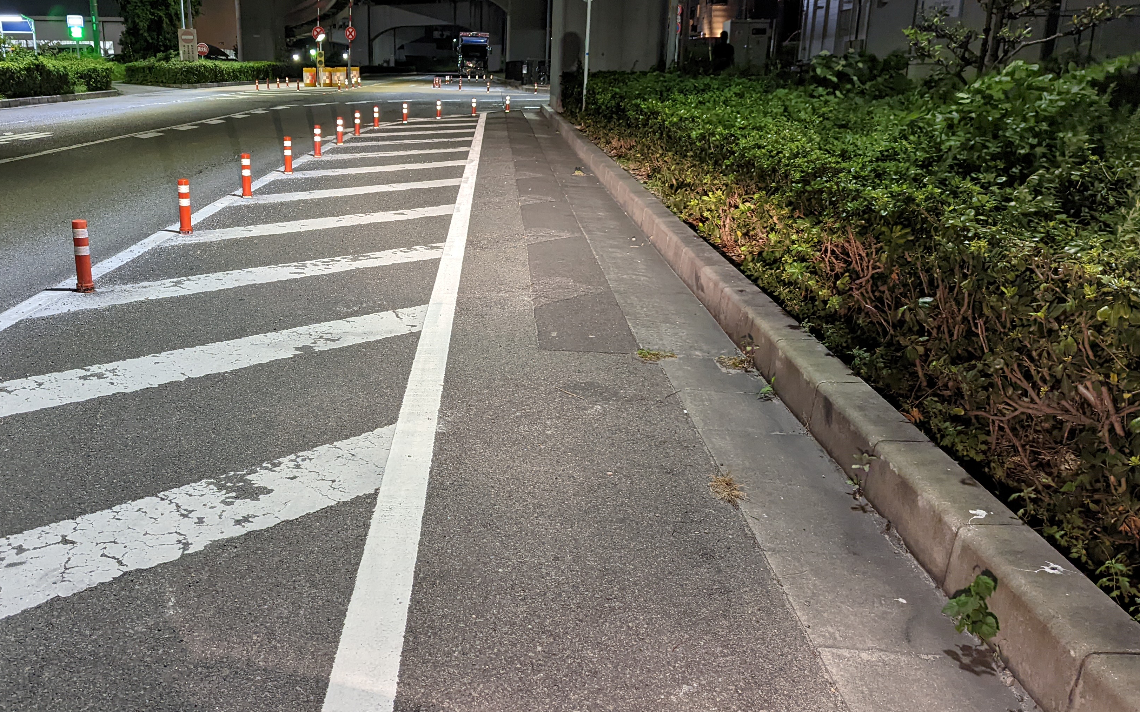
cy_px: 351
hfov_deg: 59.1
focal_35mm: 32
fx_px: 994
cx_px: 453
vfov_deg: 39.4
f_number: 1.85
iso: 1250
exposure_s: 1/84.5
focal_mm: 6.81
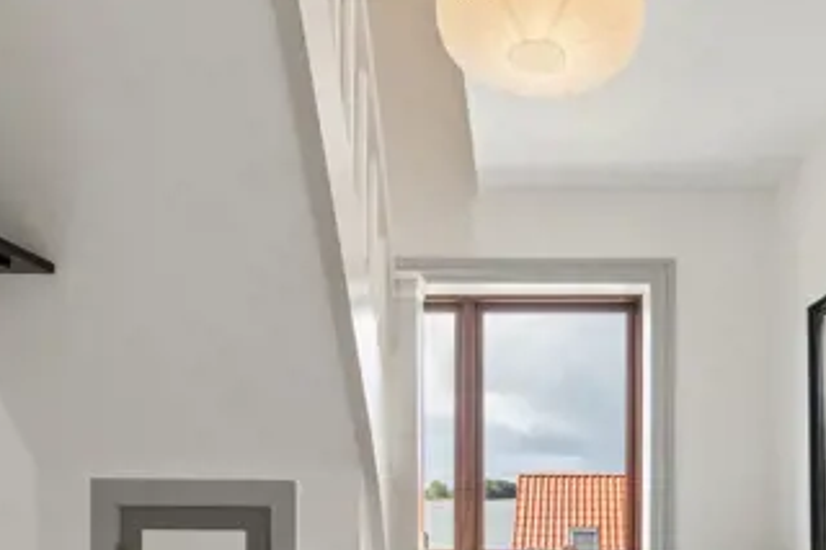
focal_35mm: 31
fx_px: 709
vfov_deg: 39.2
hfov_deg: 59.8
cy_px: 501
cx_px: 506
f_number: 8
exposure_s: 1/100
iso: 200
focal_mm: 11
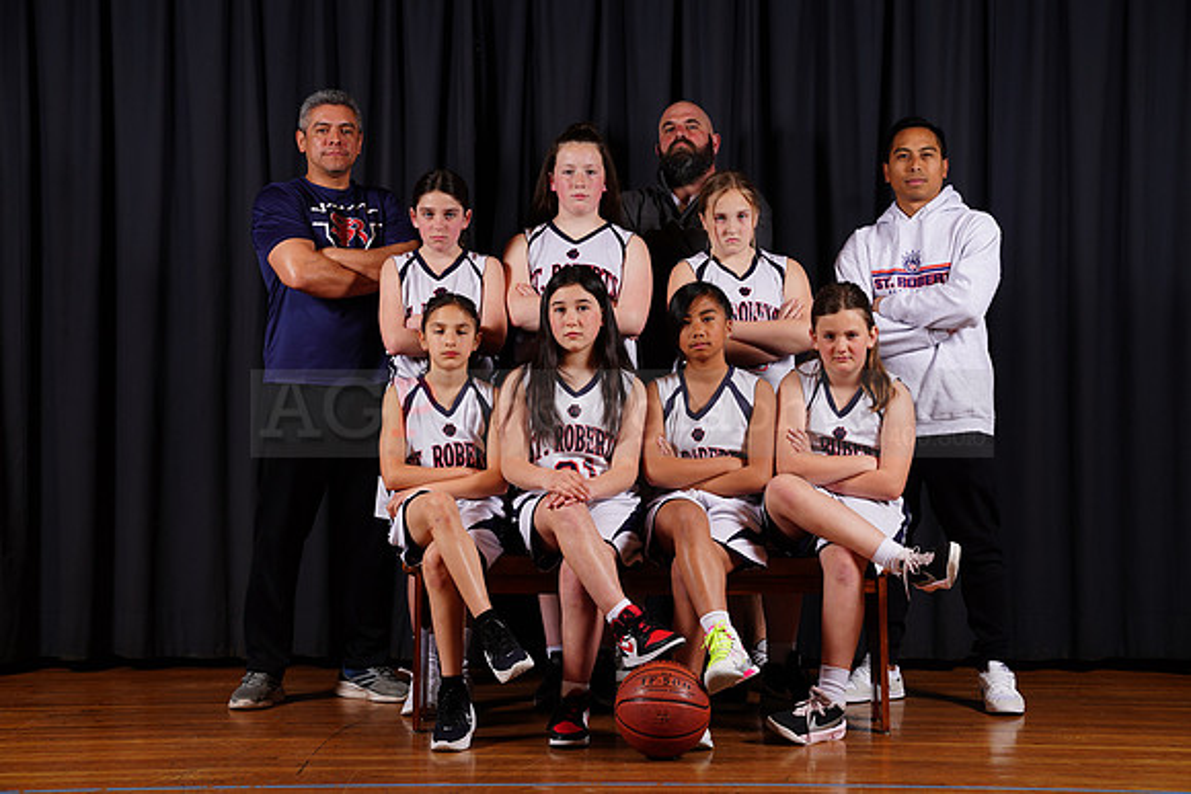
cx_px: 596
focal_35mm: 70
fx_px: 2316
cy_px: 397
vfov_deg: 19.5
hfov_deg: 28.8
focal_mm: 70
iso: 200
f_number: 5.6
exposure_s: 1/200
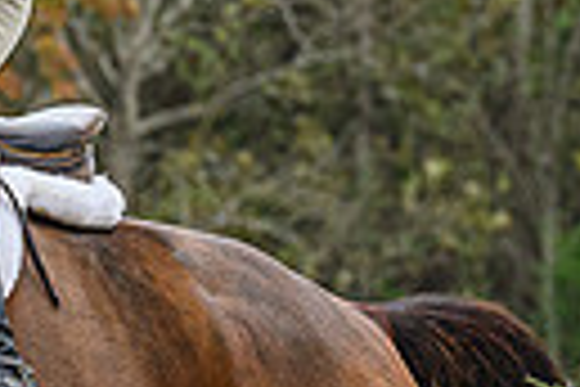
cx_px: -254
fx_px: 9183
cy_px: -89
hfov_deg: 3.6
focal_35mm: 570
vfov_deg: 2.4
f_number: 3.5
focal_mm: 82
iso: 1000
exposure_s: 1/800
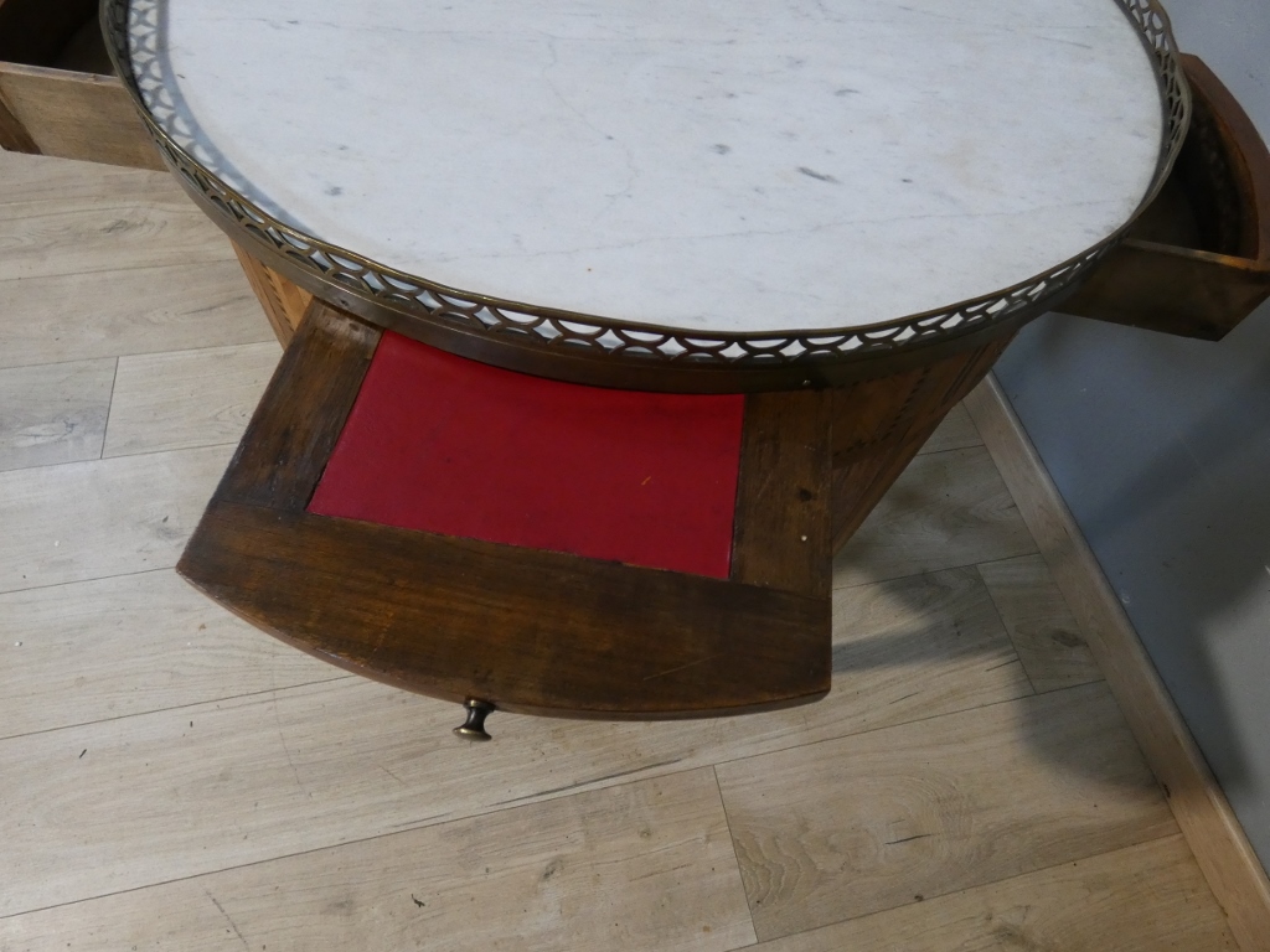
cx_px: 635
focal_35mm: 20
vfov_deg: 66.0
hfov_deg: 81.7
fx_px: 734
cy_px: 476
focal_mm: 3.6
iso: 400
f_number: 2.8
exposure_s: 1/125
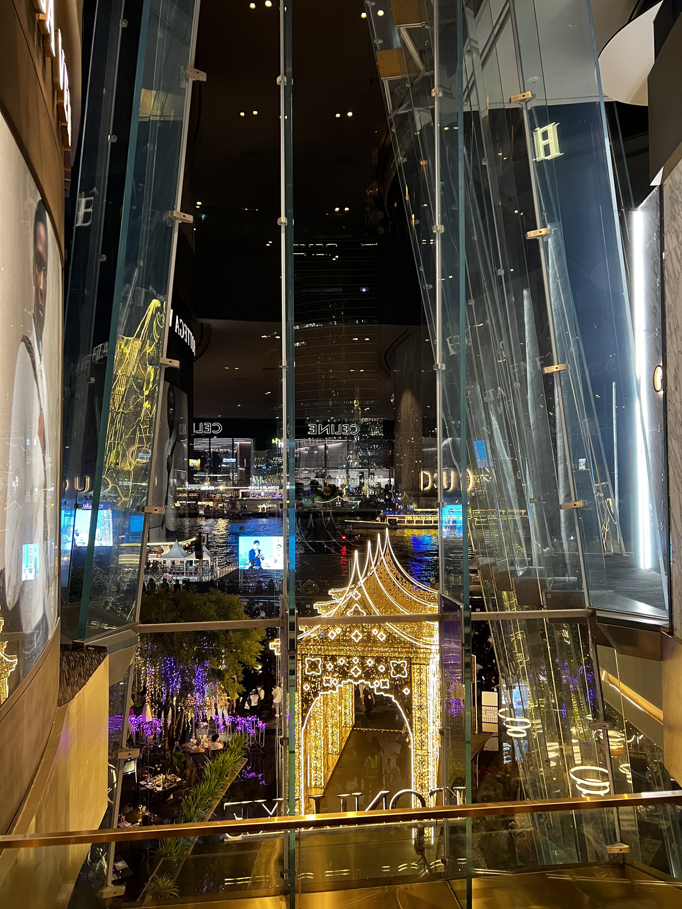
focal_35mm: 26
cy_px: 454
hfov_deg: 53.1
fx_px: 683
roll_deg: +0.2
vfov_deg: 67.3
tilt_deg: +2.3
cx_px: 341
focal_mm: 5.7
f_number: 1.5
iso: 320
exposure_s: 1/50
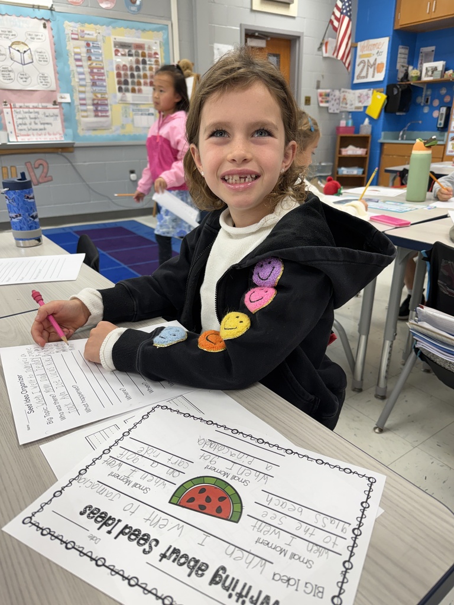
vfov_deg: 71.6
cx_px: 227
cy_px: 302
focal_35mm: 24
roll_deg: +0.1
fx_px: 420
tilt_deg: -22.4
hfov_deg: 56.8
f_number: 1.78
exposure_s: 1/120
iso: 125
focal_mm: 6.76
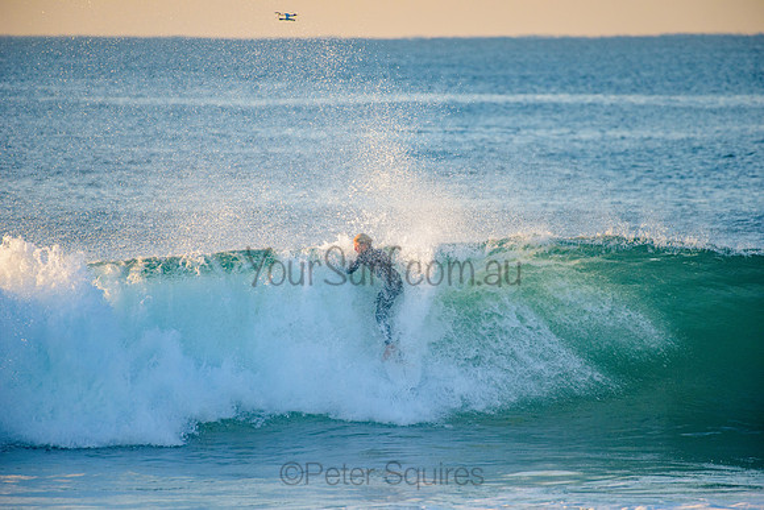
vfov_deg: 2.8
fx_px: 10613
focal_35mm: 500
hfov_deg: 4.1
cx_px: 382
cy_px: 255
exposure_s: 1/1250
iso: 640
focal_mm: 500
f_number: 5.6
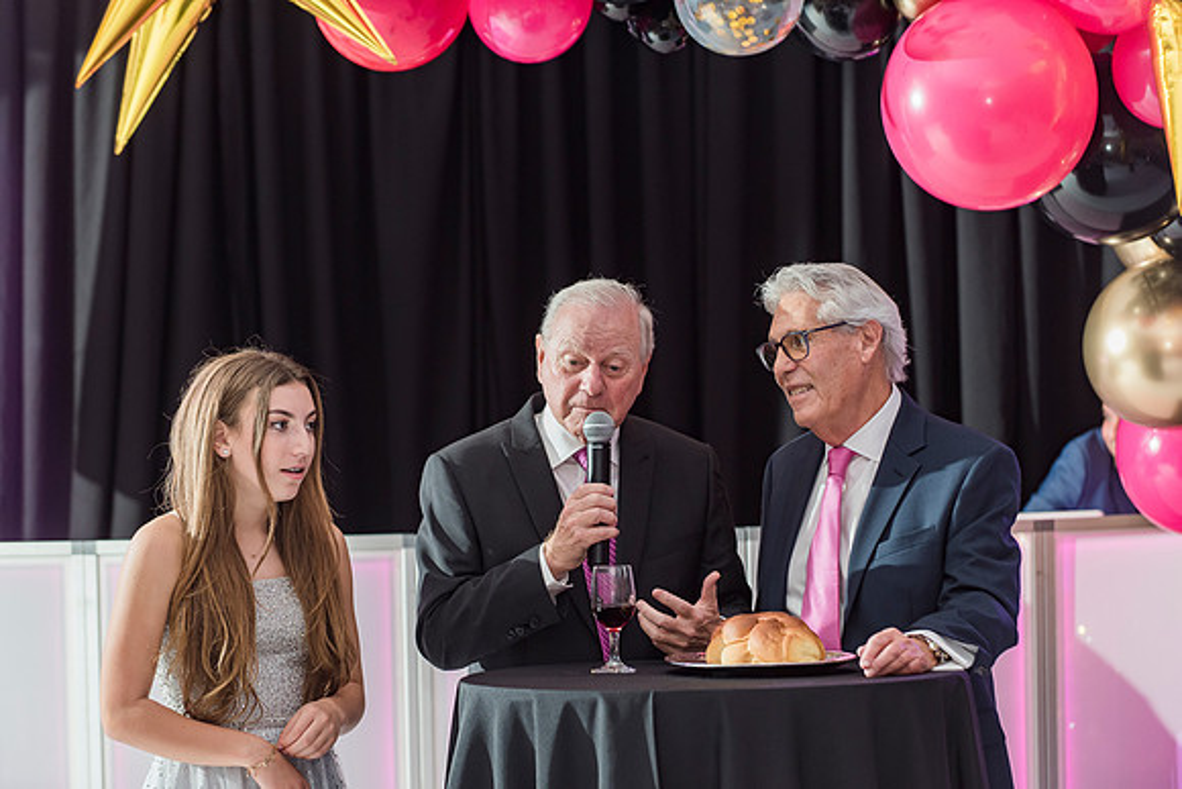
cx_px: 605
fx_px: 4587
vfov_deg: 9.8
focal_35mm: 140
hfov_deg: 14.7
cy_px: 391
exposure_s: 1/100
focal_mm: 135
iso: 1000
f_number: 4
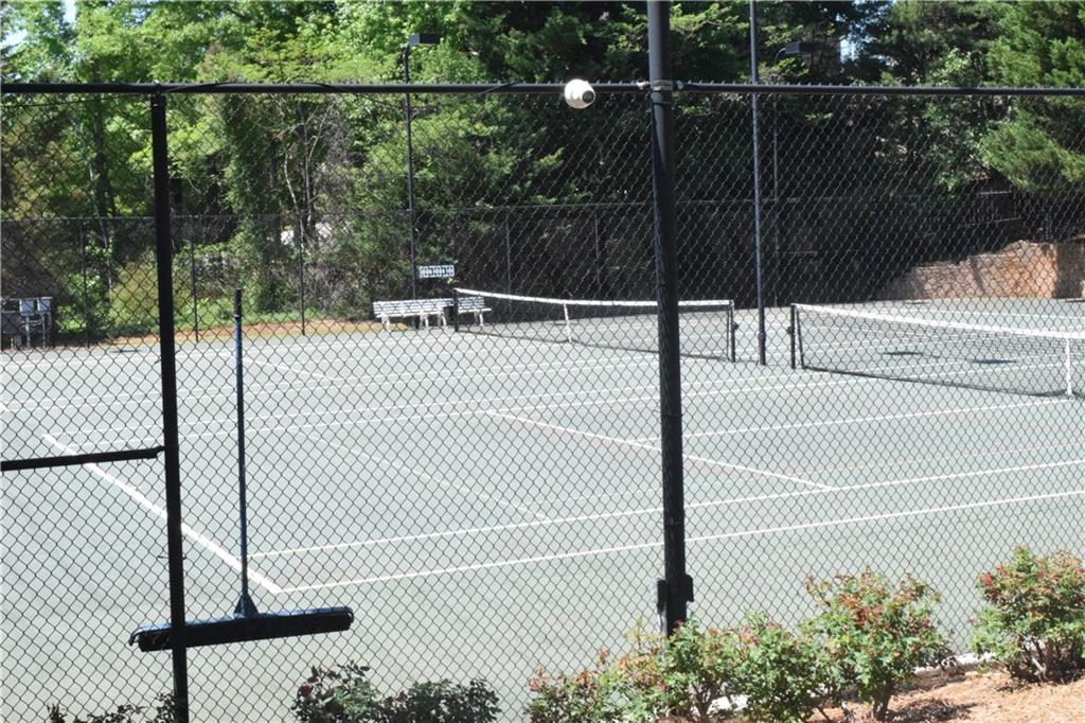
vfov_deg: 25.0
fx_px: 1627
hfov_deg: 36.9
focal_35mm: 54
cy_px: 362
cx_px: 542
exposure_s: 1/500
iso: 6400
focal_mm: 36
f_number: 32
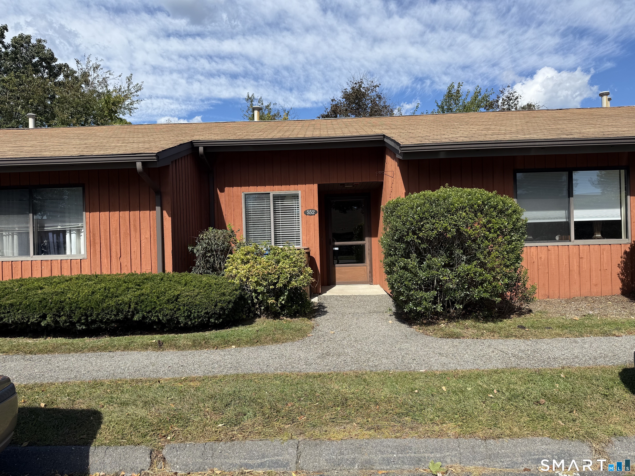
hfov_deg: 71.6
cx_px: 318
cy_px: 238
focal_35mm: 24
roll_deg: +1.3
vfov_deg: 56.8
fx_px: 440
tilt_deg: -0.4
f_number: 1.78
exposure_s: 1/4167
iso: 80
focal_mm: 6.76
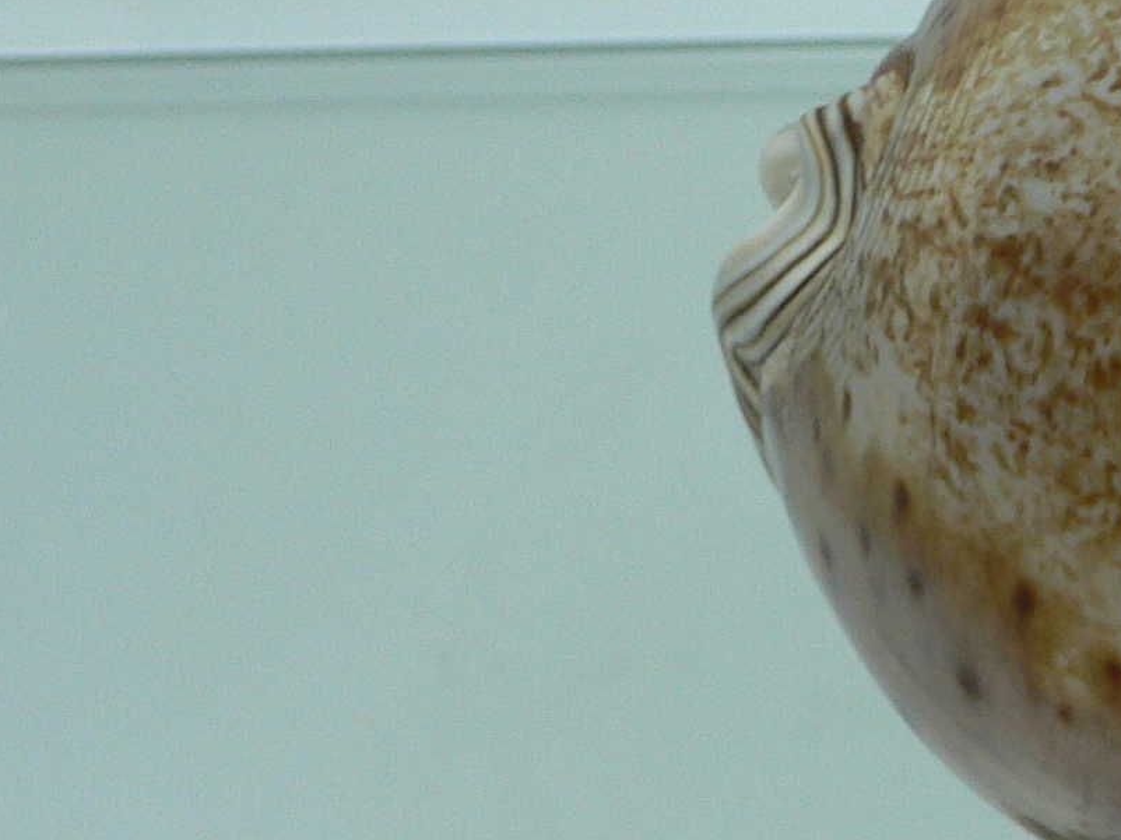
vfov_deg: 16.8
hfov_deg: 20.6
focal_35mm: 88
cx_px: 1381
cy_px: 467
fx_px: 2849
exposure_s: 1/60
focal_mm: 4.6
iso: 100
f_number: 2.8
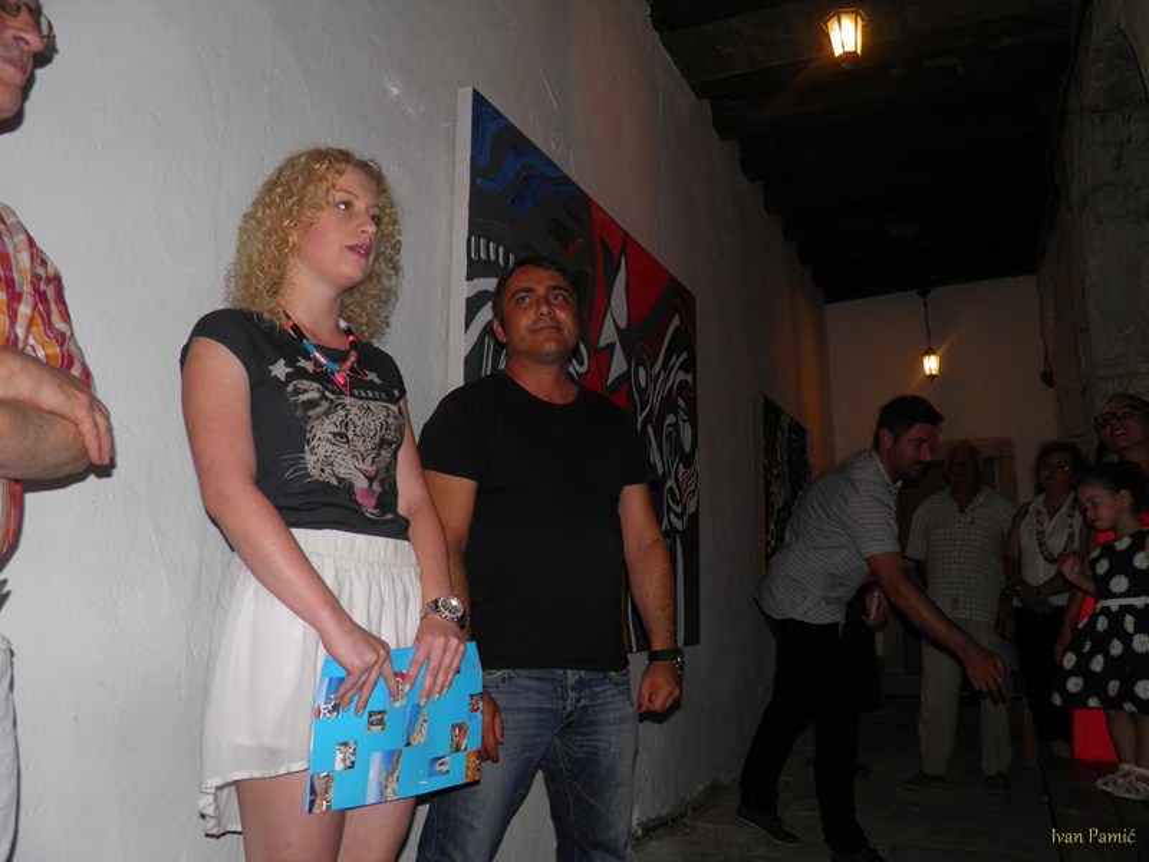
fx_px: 929
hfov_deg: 63.4
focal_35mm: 28
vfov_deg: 49.7
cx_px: 574
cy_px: 431
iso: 100
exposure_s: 1/30
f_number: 2.8
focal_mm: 4.9
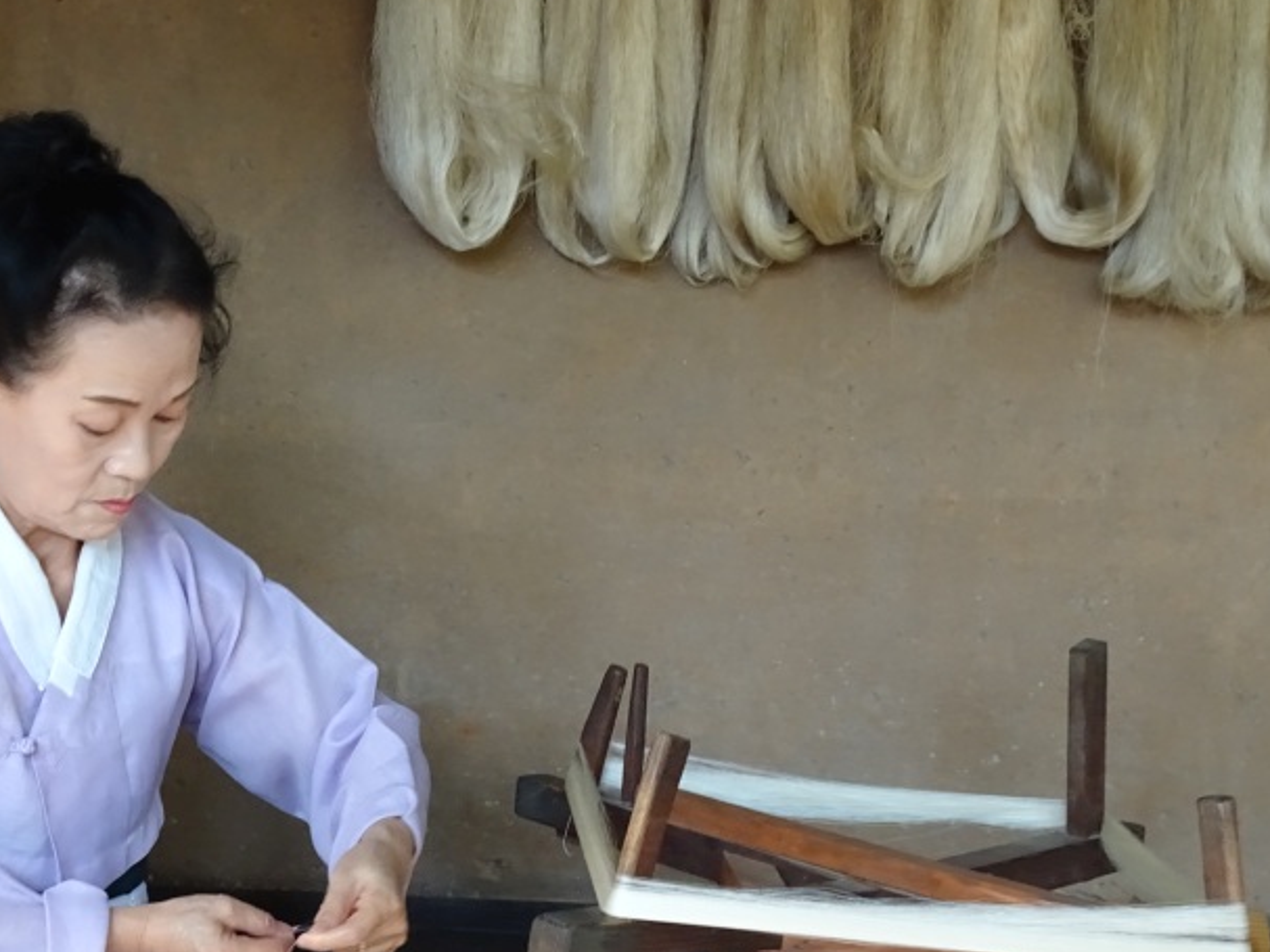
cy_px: 607
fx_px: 2238
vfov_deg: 23.9
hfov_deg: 31.5
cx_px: 460
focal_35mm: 61
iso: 500
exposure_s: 1/40
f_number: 4
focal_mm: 6.37
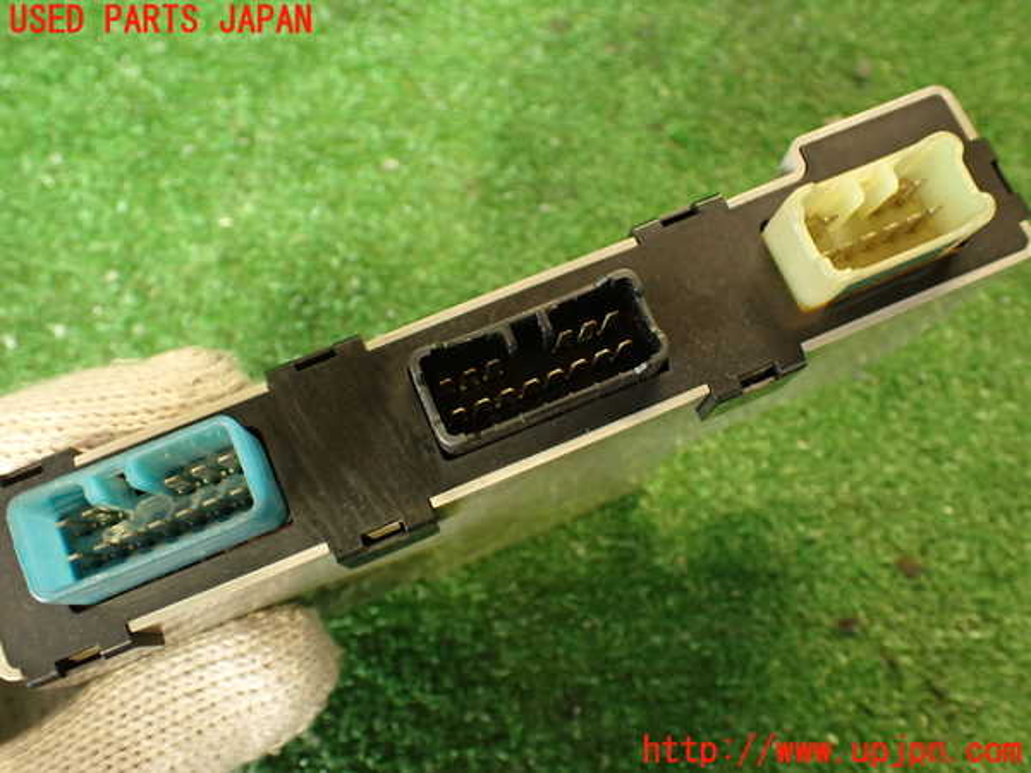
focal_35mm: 32
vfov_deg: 44.2
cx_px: 516
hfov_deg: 56.8
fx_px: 953
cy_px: 386
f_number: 2.4
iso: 400
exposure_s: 1/30
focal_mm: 5.79
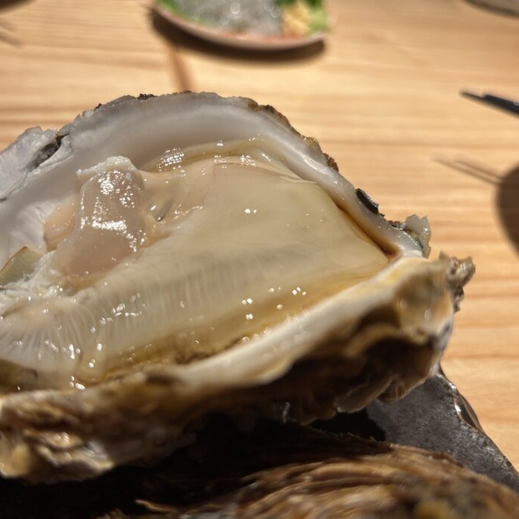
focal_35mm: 34
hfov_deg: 48.3
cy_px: 284
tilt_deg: -40.7
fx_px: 577
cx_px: 219
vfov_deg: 48.4
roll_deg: -7.7
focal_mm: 5.96
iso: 80
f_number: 1.6
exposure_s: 1/100
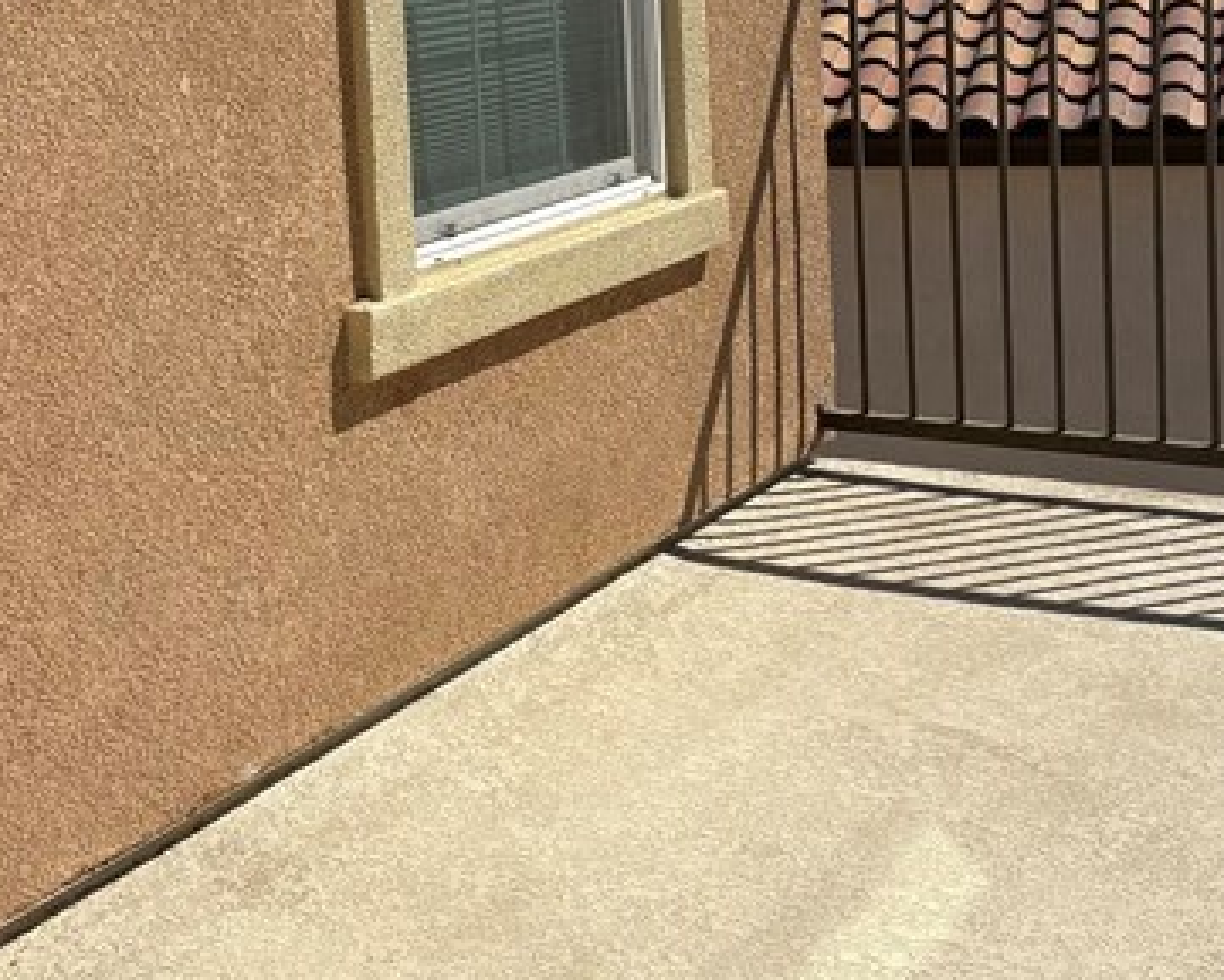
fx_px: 2609
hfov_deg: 26.4
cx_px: 624
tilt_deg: -8.0
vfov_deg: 21.1
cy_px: 248
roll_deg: +3.1
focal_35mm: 72
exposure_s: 1/8850
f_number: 1.6
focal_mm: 5.96
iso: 50
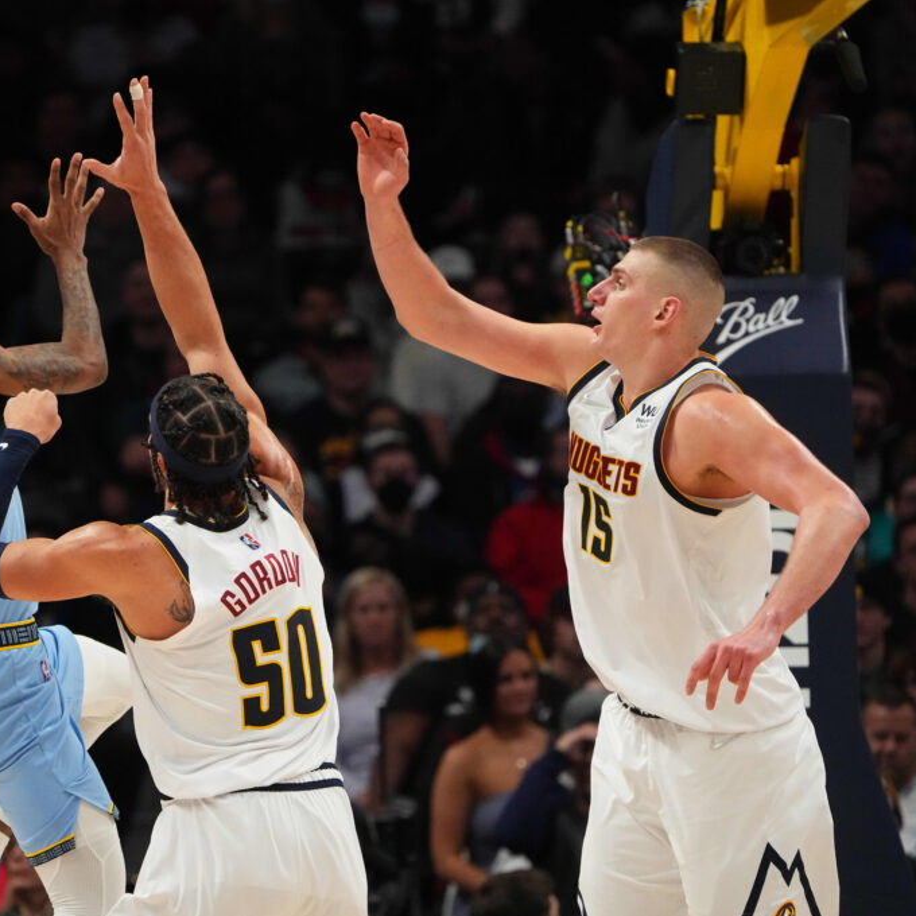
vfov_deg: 3.4
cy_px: 459
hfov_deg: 3.4
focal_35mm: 508
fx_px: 15209
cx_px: 269
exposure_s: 1/1250
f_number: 6.3
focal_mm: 397
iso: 8000
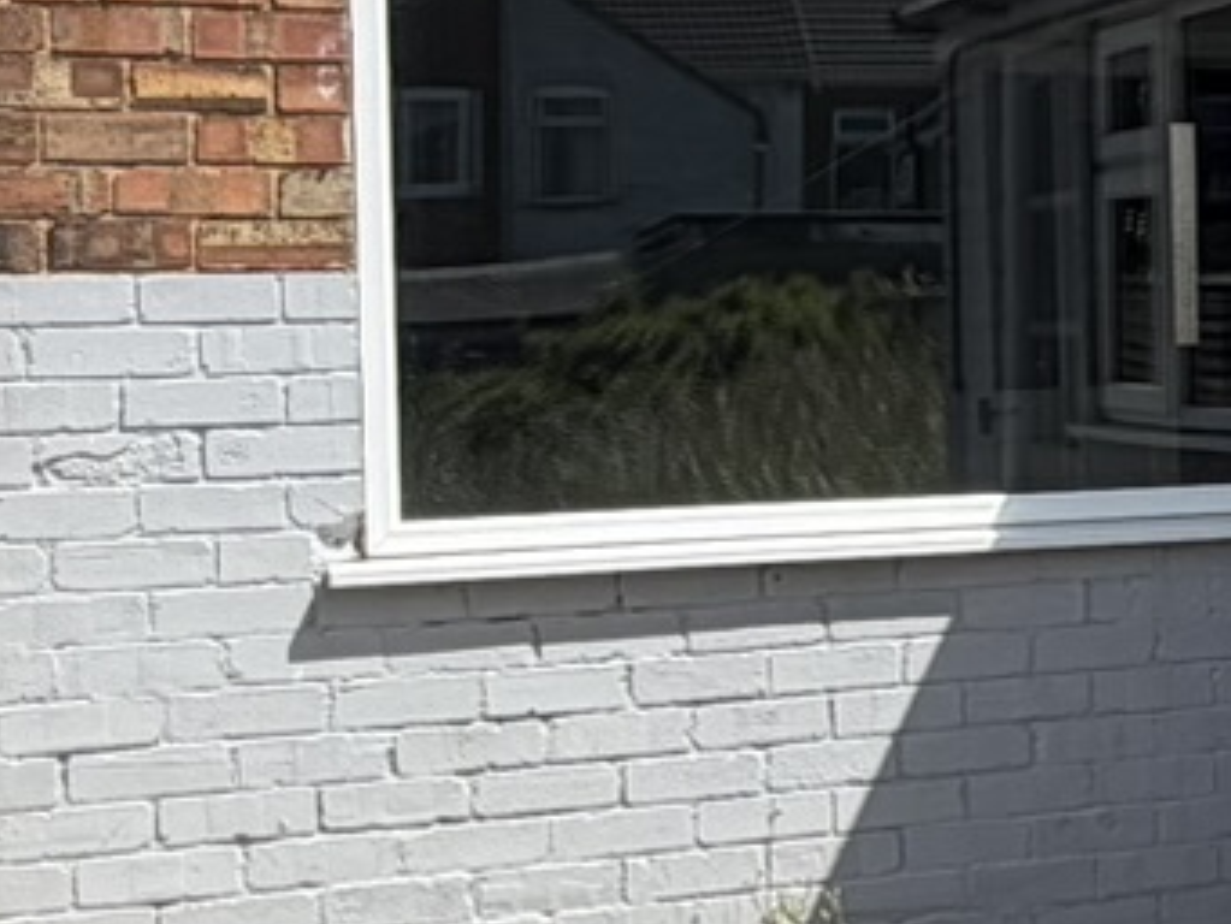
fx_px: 2988
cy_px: 386
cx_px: 1845
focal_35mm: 84
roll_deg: +0.1
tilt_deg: -2.4
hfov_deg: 20.1
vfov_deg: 17.6
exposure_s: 1/770
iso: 25
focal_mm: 2.22
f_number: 2.2
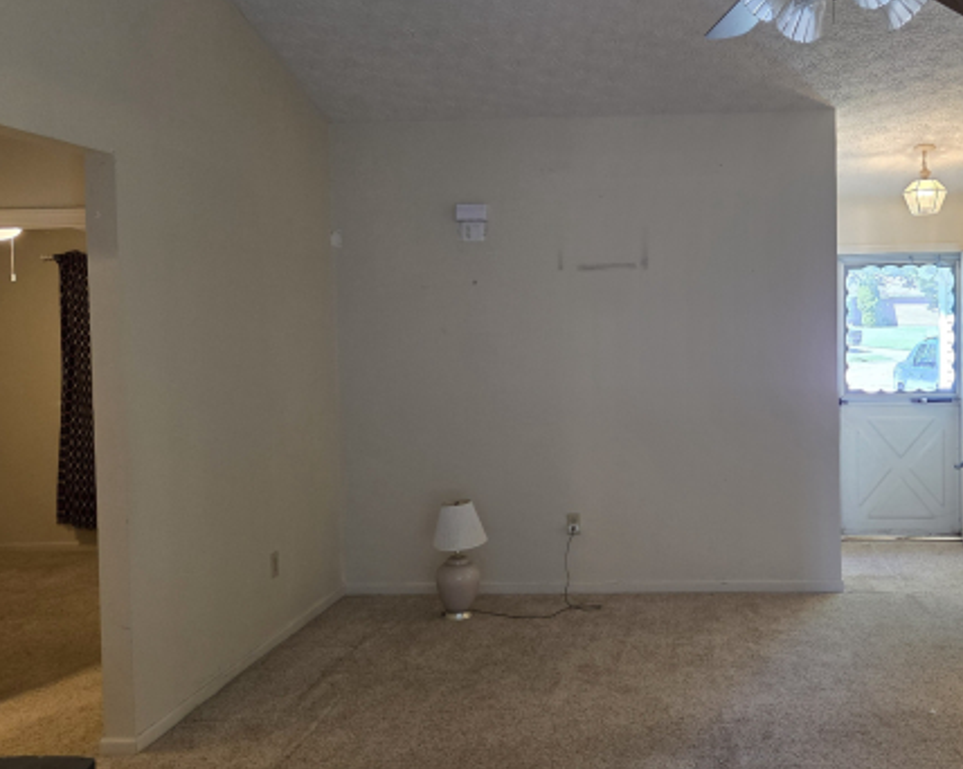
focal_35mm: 35
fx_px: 997
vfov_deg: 42.2
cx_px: 645
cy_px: 351
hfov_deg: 50.6
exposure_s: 1/120
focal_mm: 5.4
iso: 320
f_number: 1.8
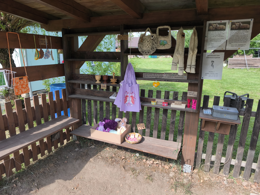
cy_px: 98
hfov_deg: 73.9
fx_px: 173
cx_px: 130
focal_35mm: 23
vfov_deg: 58.9
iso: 50
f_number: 1.6
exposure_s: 1/1277
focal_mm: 6.57
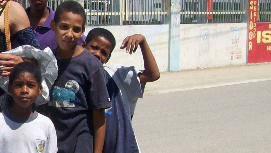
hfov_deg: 19.1
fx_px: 769
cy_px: 86
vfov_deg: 11.3
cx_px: -37
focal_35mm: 107
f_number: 4.8
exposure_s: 1/661
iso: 80
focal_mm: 6
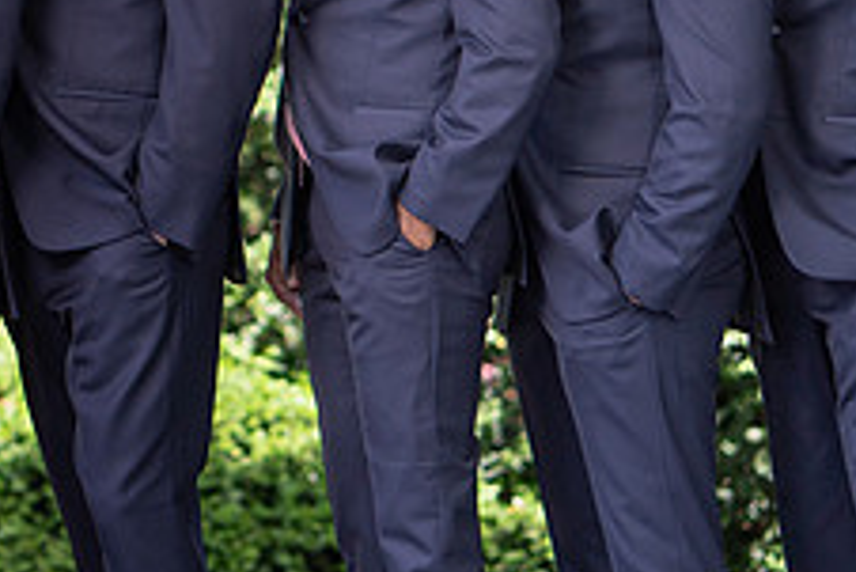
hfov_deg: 9.1
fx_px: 5353
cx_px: -29
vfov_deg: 6.1
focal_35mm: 225
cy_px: -149
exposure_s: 1/1000
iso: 100
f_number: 2.2
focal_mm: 85
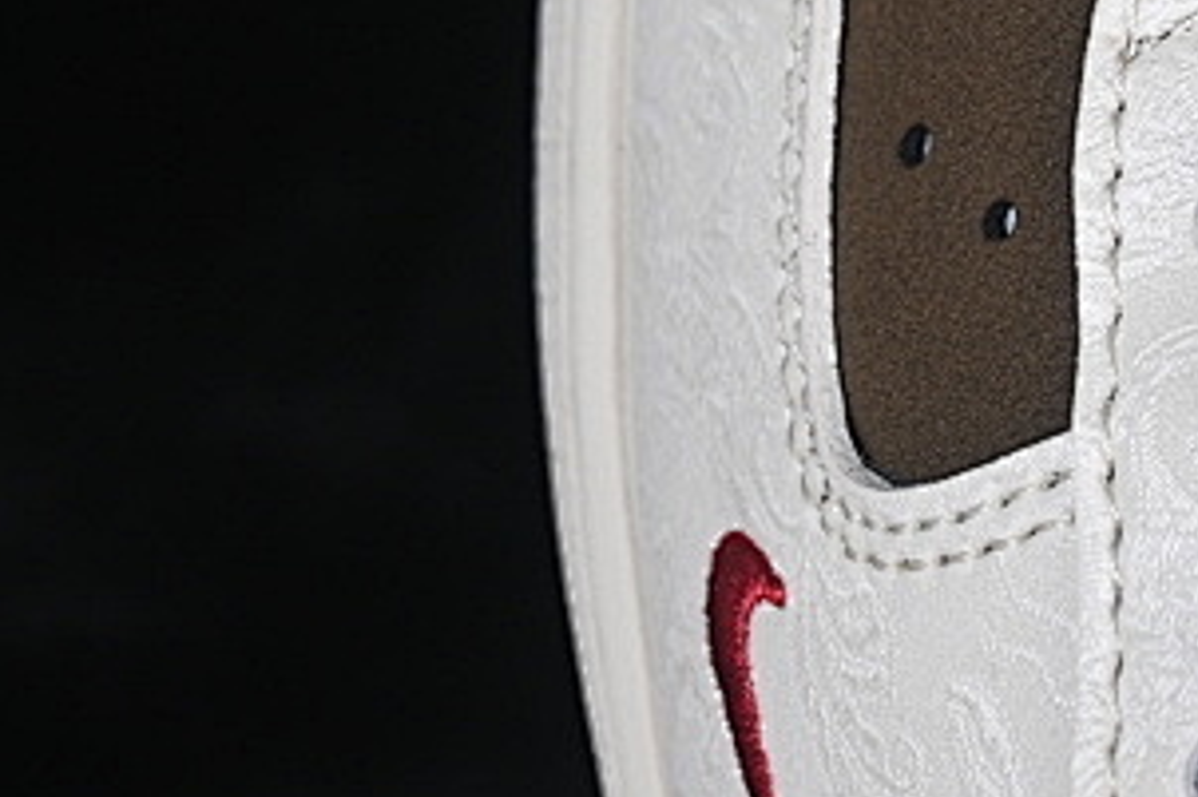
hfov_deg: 7.6
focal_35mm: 268
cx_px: 1626
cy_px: -230
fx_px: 8913
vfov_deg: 5.1
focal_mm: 50
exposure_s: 1/80
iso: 160
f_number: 7.1
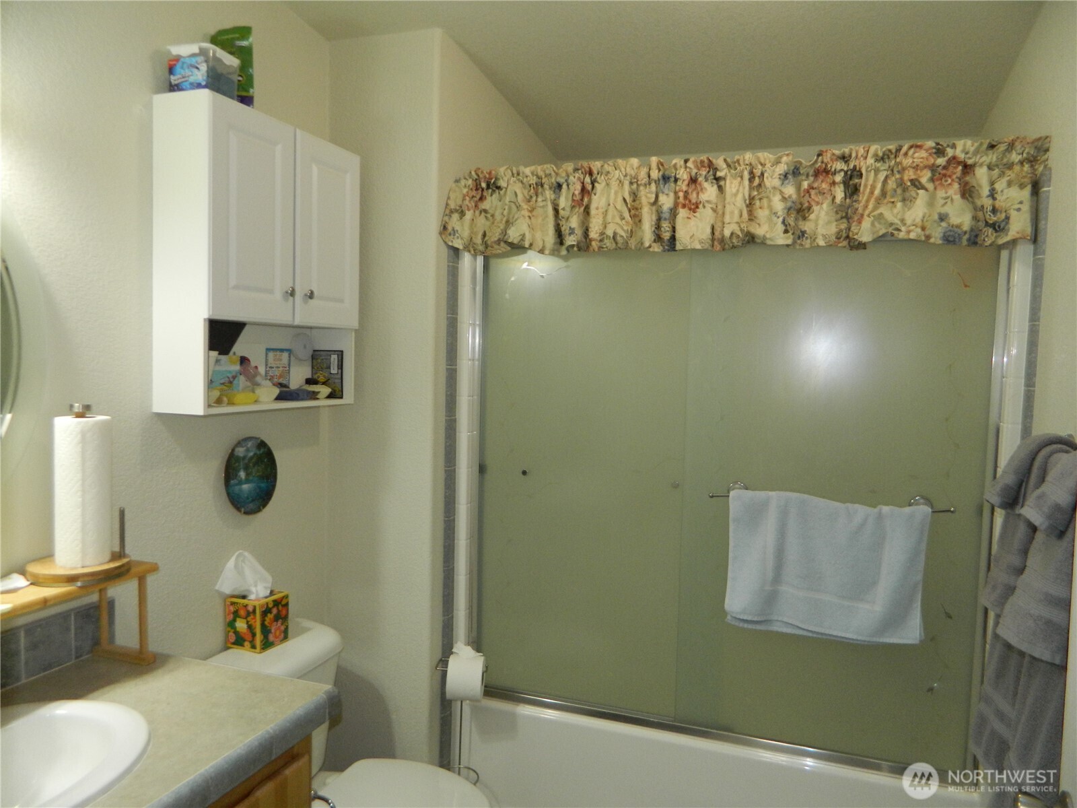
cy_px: 404
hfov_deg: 69.4
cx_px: 538
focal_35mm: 25
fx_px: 778
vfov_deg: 54.9
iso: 200
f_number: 3.1
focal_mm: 4.5
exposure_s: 1/40
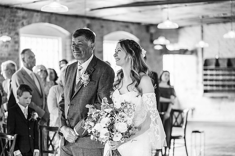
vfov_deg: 14.5
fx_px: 613
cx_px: 119
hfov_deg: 21.7
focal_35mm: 94
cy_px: 83
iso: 280
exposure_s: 1/200
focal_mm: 85
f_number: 1.8
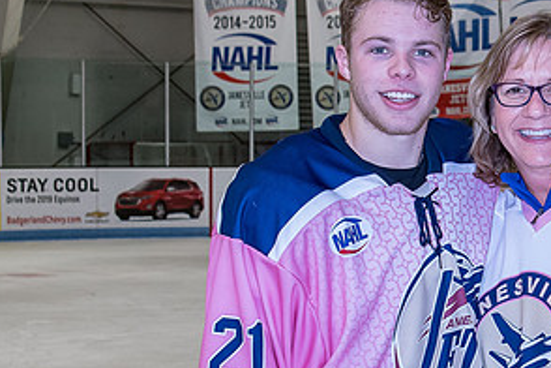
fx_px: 1974
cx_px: 512
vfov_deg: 10.6
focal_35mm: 129
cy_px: 230
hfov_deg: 15.7
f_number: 5
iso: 800
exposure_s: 1/250
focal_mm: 31
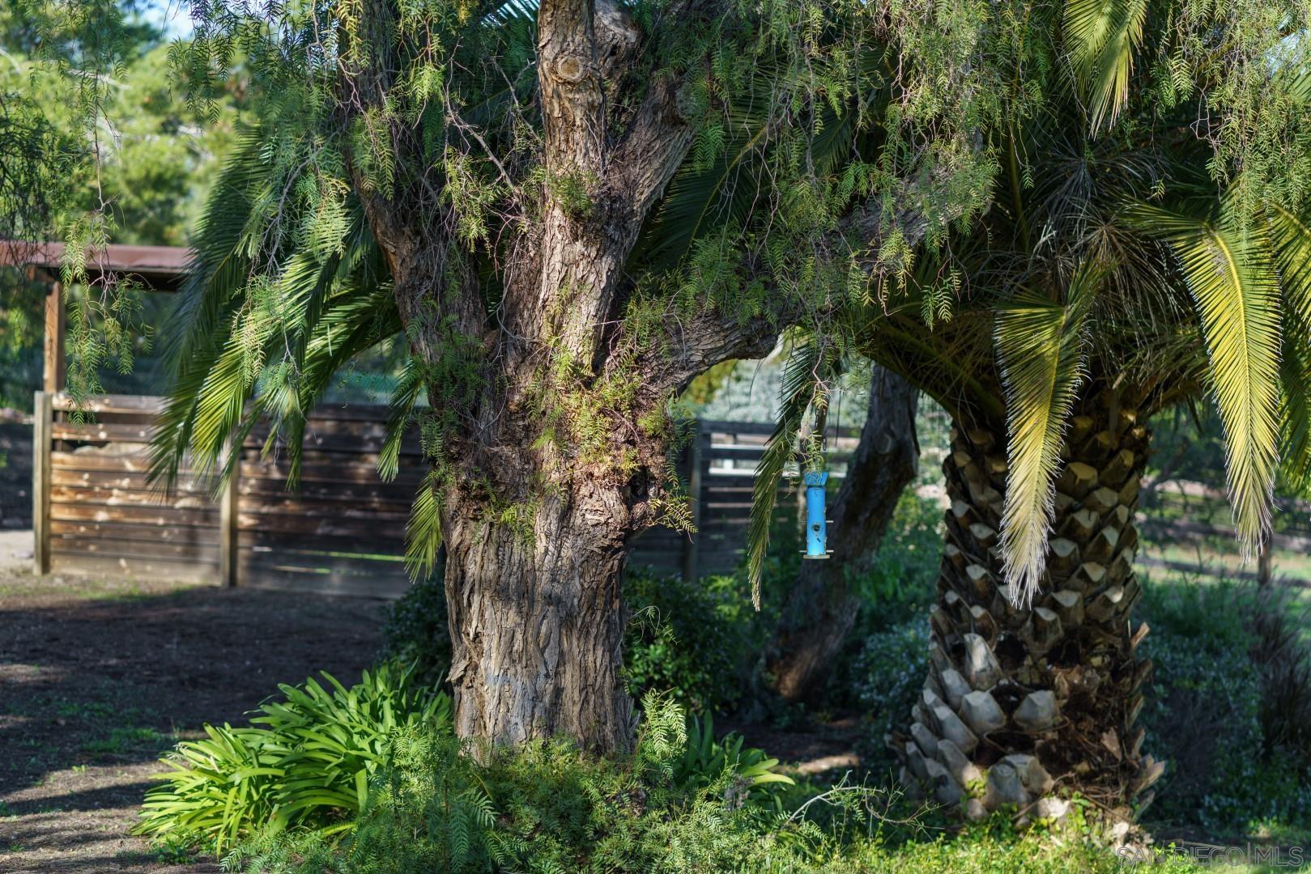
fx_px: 3096
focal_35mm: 85
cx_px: 656
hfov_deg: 23.9
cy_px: 437
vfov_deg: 16.1
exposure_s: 1/800
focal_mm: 85
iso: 100
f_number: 2.8
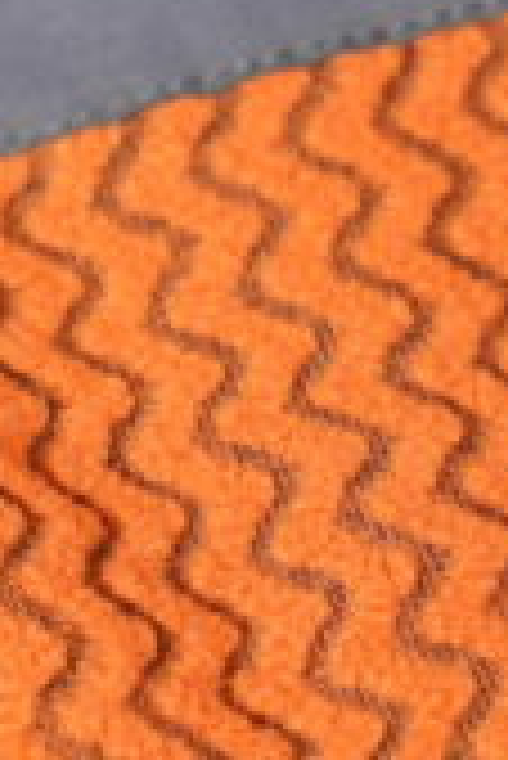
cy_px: -247
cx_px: -407
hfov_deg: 3.2
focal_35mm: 423
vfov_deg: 4.8
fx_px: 8935
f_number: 2.8
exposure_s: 1/250
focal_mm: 70
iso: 50
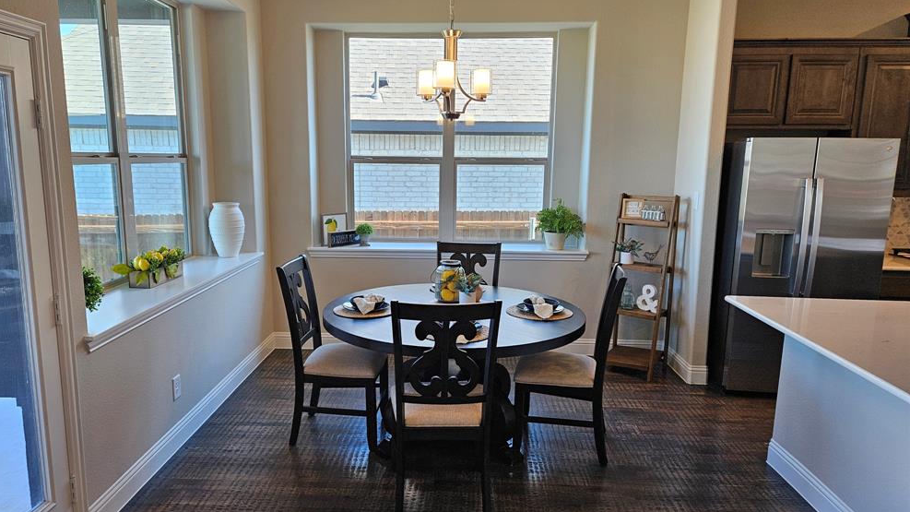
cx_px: 439
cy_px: 264
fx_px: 627
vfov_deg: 44.4
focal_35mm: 26
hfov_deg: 71.9
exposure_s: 1/120
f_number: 1.8
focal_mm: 5.4
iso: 100
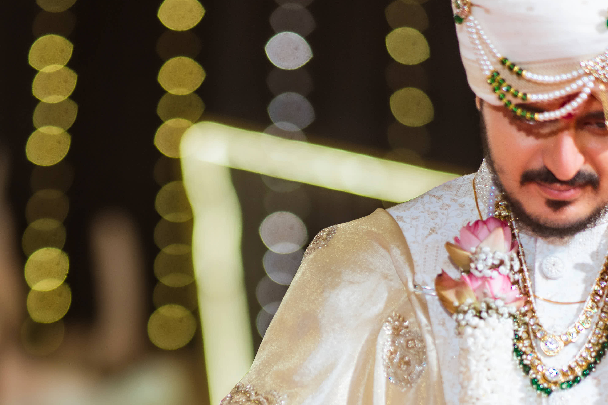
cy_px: 482
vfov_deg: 5.8
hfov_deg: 8.8
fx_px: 3952
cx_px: 208
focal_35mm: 234
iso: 250
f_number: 1.4
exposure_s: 1/200
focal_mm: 85
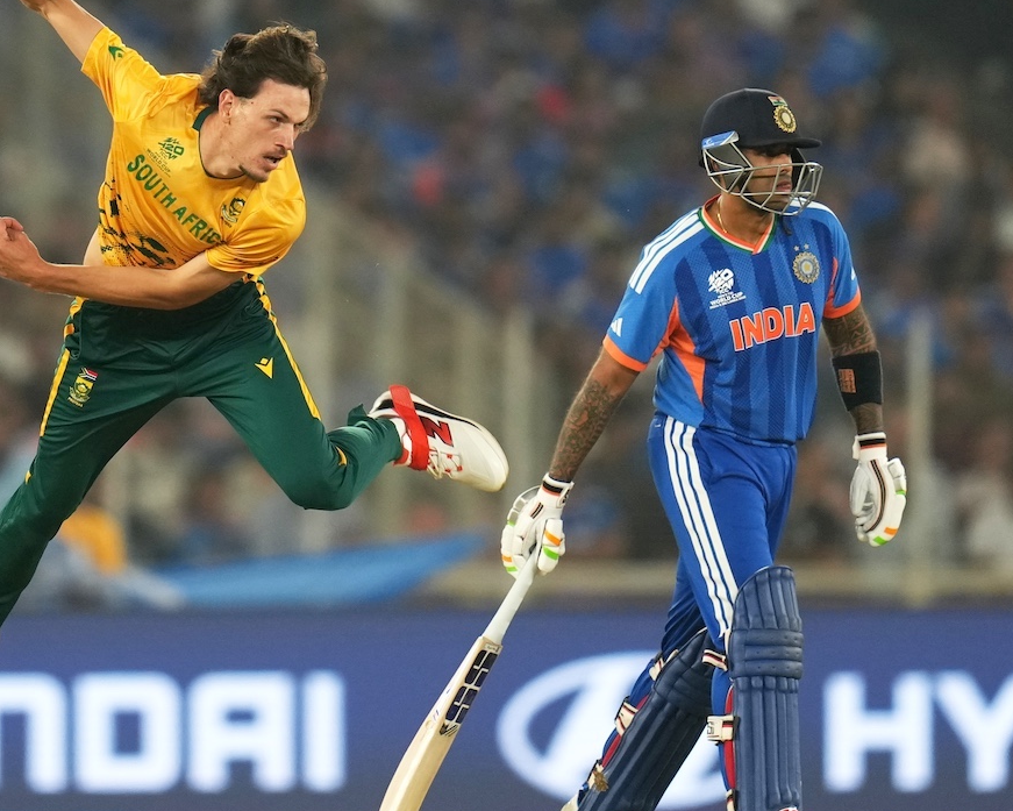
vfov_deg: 2.6
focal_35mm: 603
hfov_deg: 3.2
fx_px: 18080
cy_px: 362
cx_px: 328
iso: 1250
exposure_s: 1/1250
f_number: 2.8
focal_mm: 400
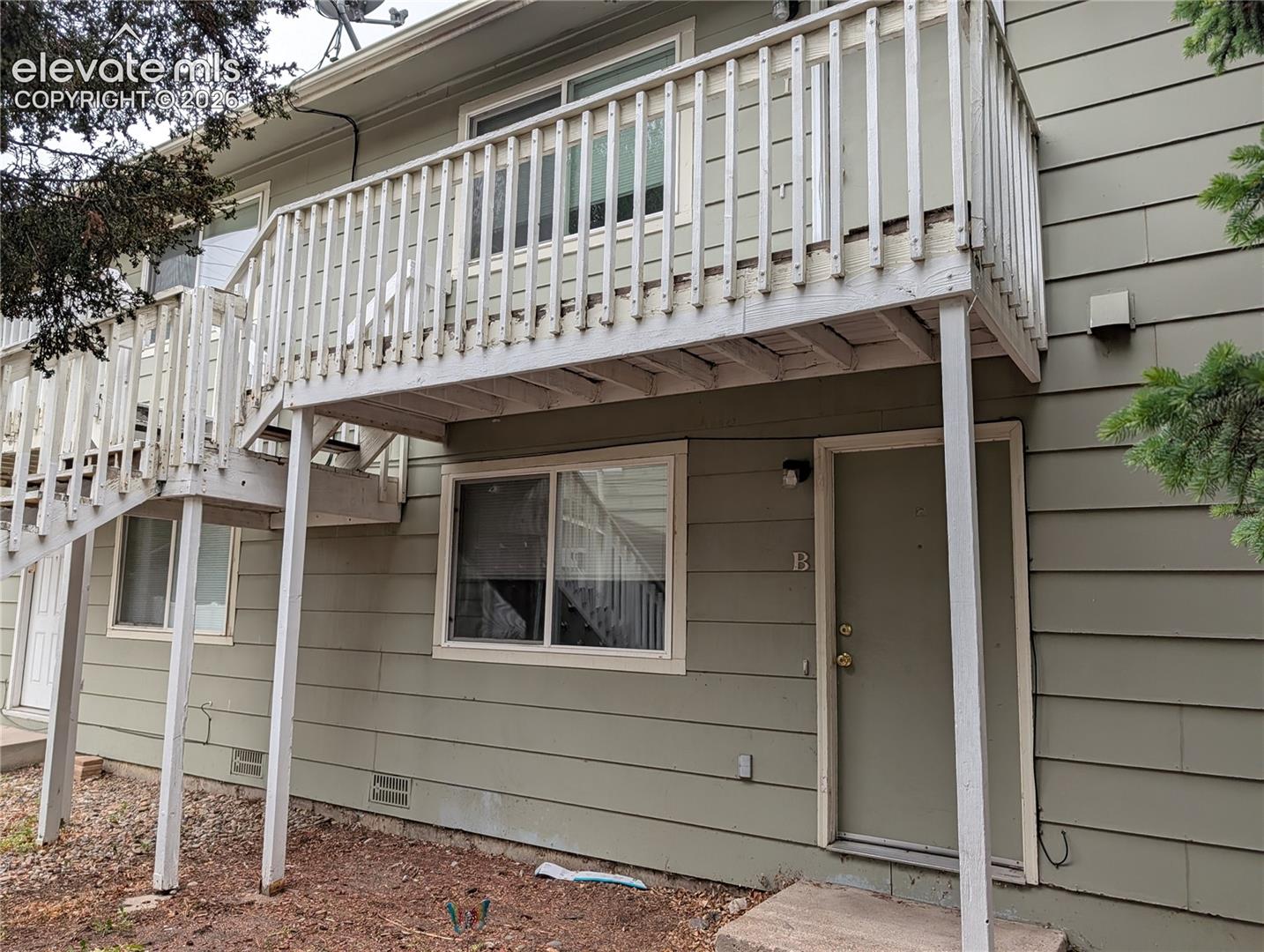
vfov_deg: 56.9
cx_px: 632
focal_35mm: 24
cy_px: 476
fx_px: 878
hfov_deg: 71.5
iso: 58
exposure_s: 1/1435
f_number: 1.68
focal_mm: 6.9
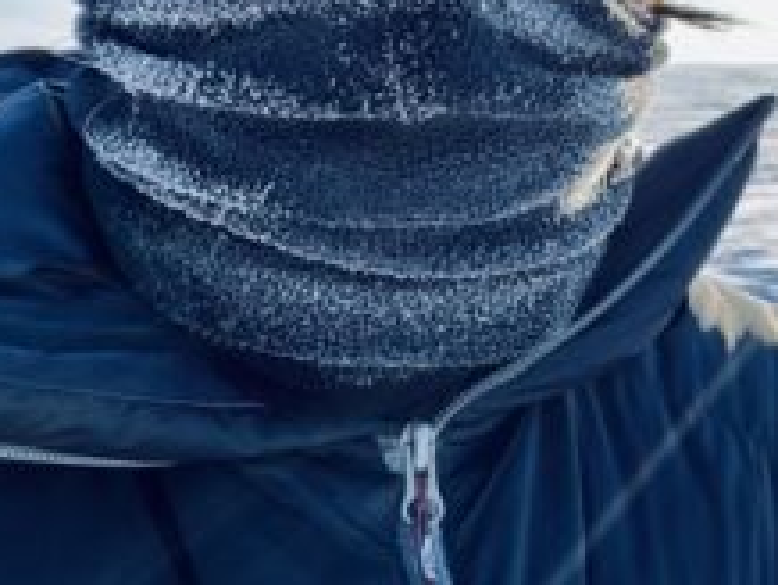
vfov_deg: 21.6
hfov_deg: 28.7
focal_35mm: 66
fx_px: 1485
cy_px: 18
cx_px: 621
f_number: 2.2
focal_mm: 2.71
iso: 32
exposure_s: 1/370
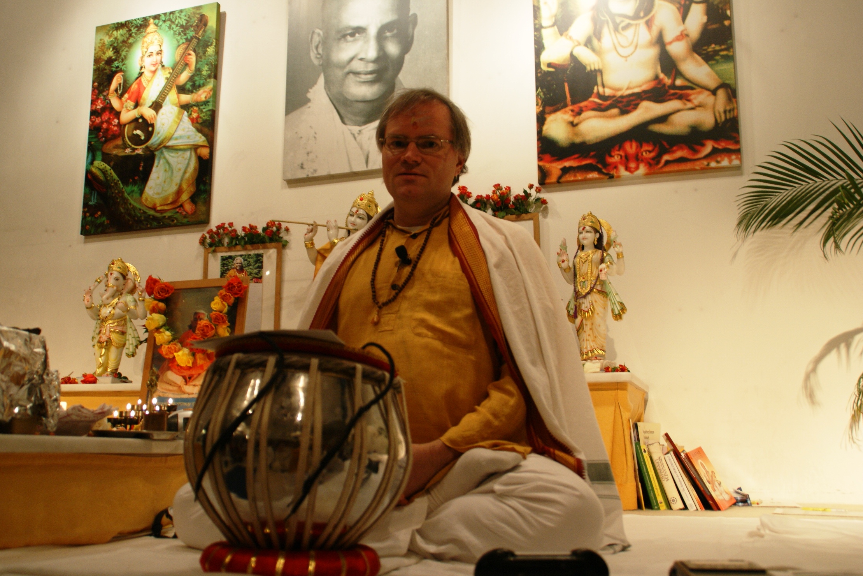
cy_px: 288
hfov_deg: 55.8
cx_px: 423
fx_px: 815
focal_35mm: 34
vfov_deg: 38.9
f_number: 3.5
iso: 400
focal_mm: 22
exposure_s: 1/13
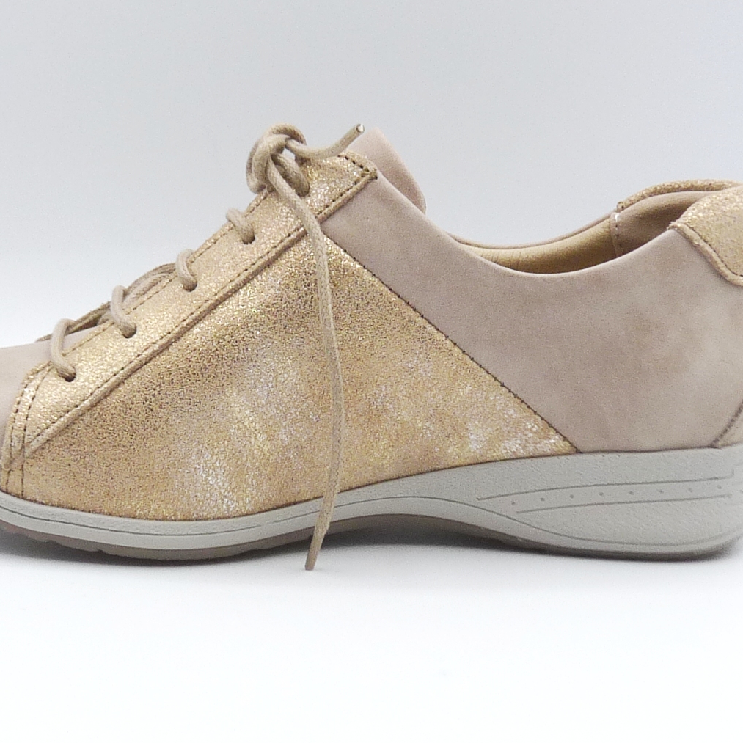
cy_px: 388
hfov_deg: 25.7
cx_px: 351
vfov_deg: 25.7
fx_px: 1627
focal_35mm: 67
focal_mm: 4.8
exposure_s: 1/250
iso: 100
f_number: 4.5
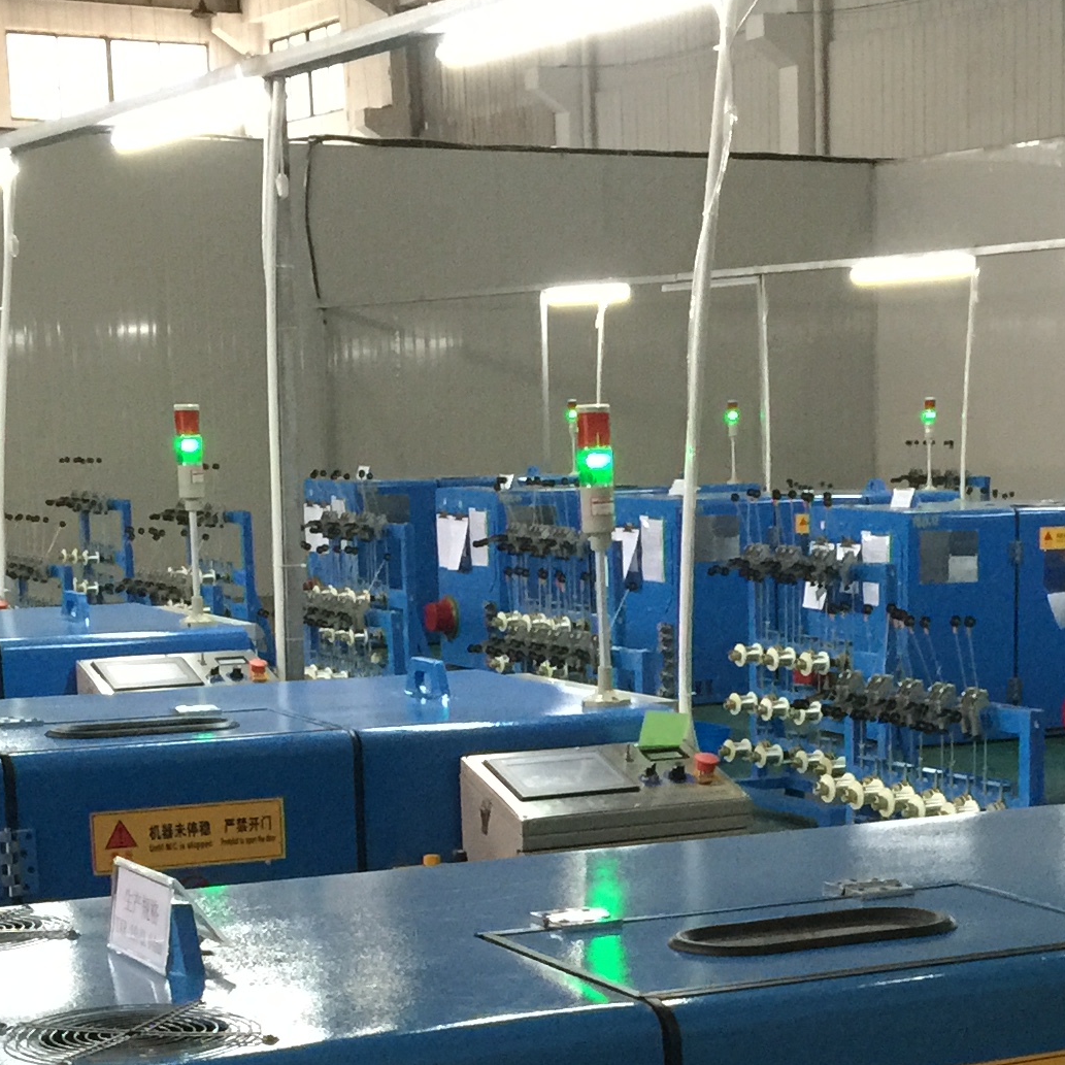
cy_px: 976
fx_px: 2819
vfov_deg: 20.9
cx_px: 770
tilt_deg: -11.4
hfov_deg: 21.2
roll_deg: +0.0
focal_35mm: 81
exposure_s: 1/15
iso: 125
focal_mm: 4.15
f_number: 2.2
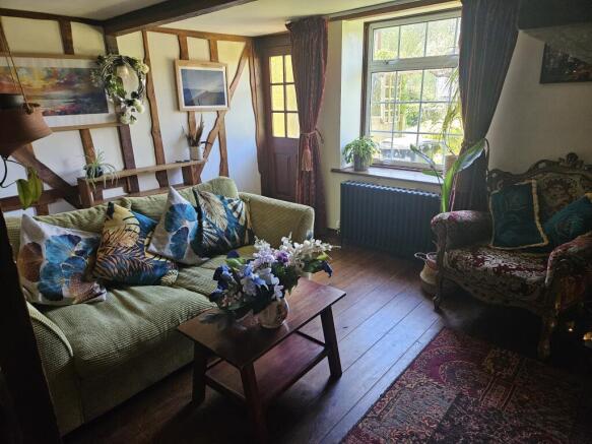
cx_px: 296
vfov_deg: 58.9
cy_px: 222
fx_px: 393
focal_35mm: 23
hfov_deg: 73.9
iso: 500
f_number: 1.8
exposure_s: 1/120
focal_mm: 5.4
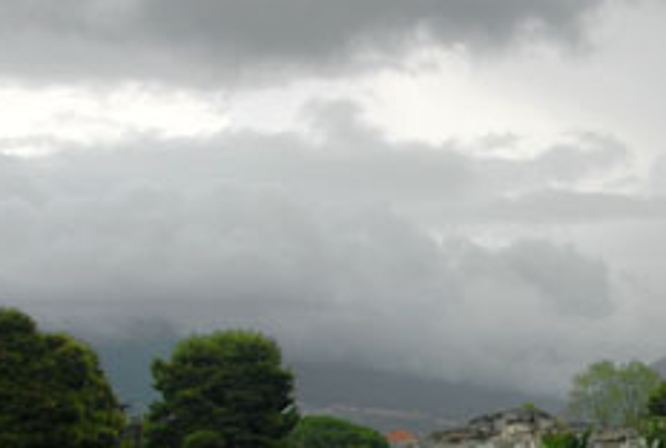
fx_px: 1484
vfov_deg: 16.6
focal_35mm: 80
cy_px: 498
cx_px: 781
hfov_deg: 23.3
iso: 100
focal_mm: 20
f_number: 3.5
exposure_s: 1/160
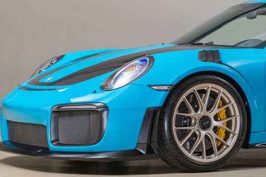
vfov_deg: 9.1
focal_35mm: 150
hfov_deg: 13.5
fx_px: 1108
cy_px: 81
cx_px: 256
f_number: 13
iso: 800
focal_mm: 70
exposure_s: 1/250
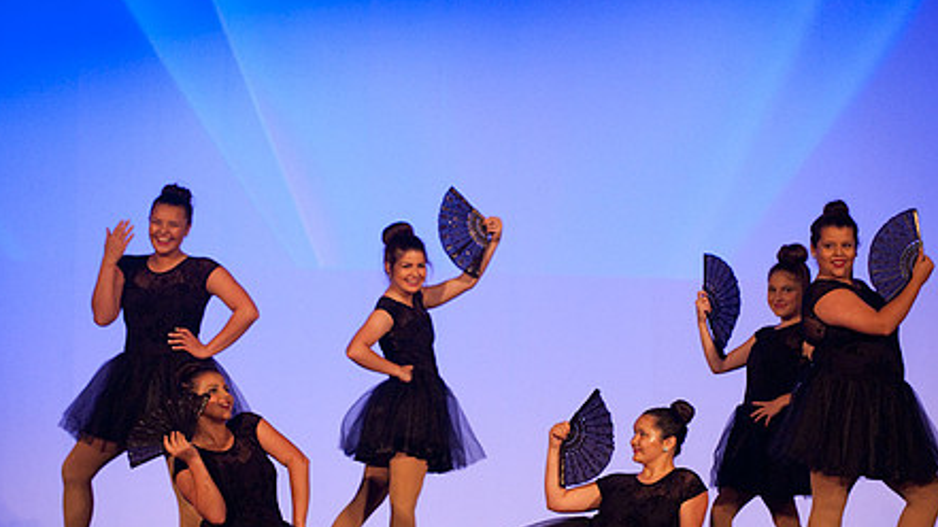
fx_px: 4626
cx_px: 504
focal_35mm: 186
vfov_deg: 6.5
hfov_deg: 11.6
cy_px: 366
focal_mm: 135
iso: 3200
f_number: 2.8
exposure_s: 1/200
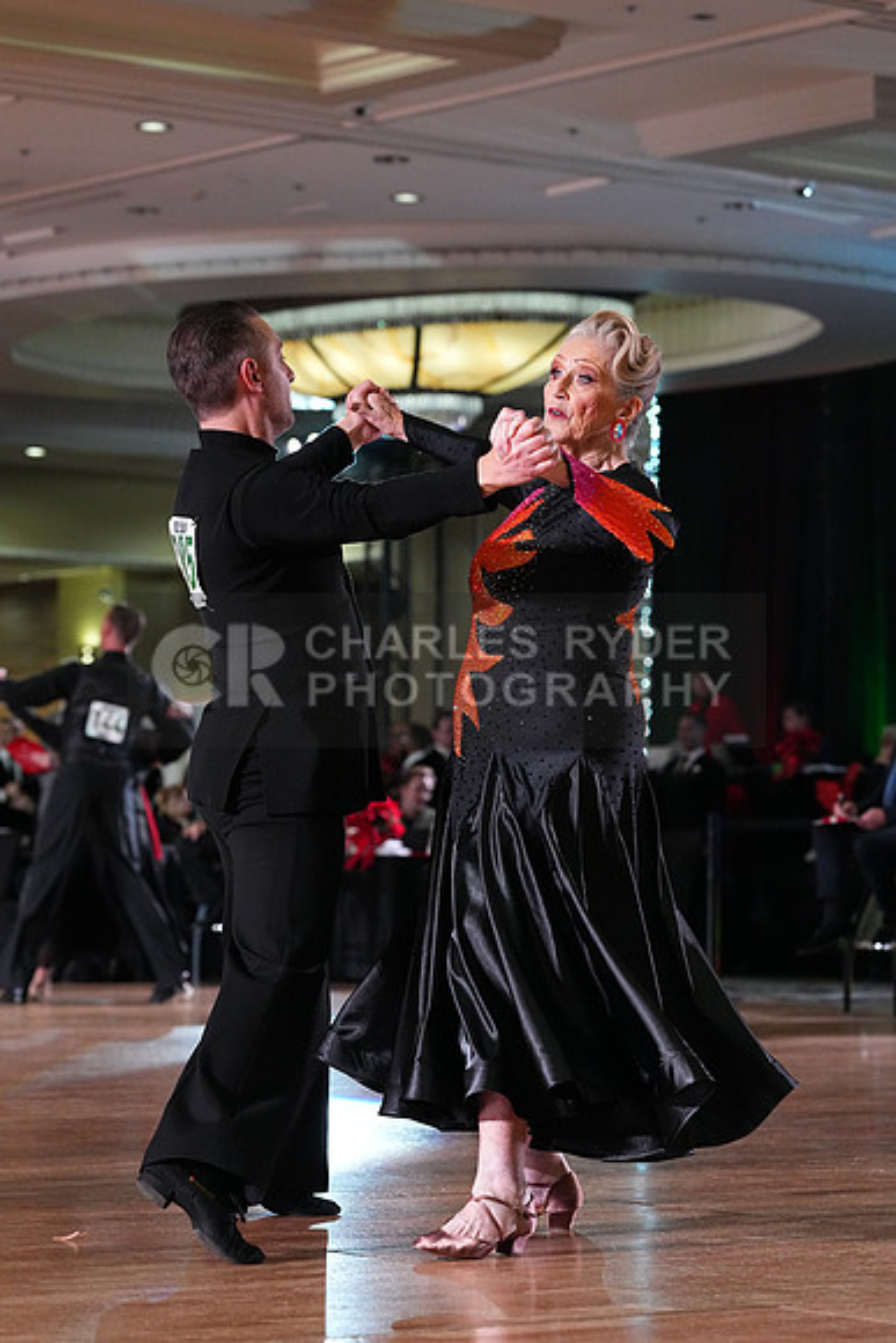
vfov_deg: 18.6
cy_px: 672
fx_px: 4104
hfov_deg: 12.5
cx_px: 448
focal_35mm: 110
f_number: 5
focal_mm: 110
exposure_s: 1/400
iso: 6400
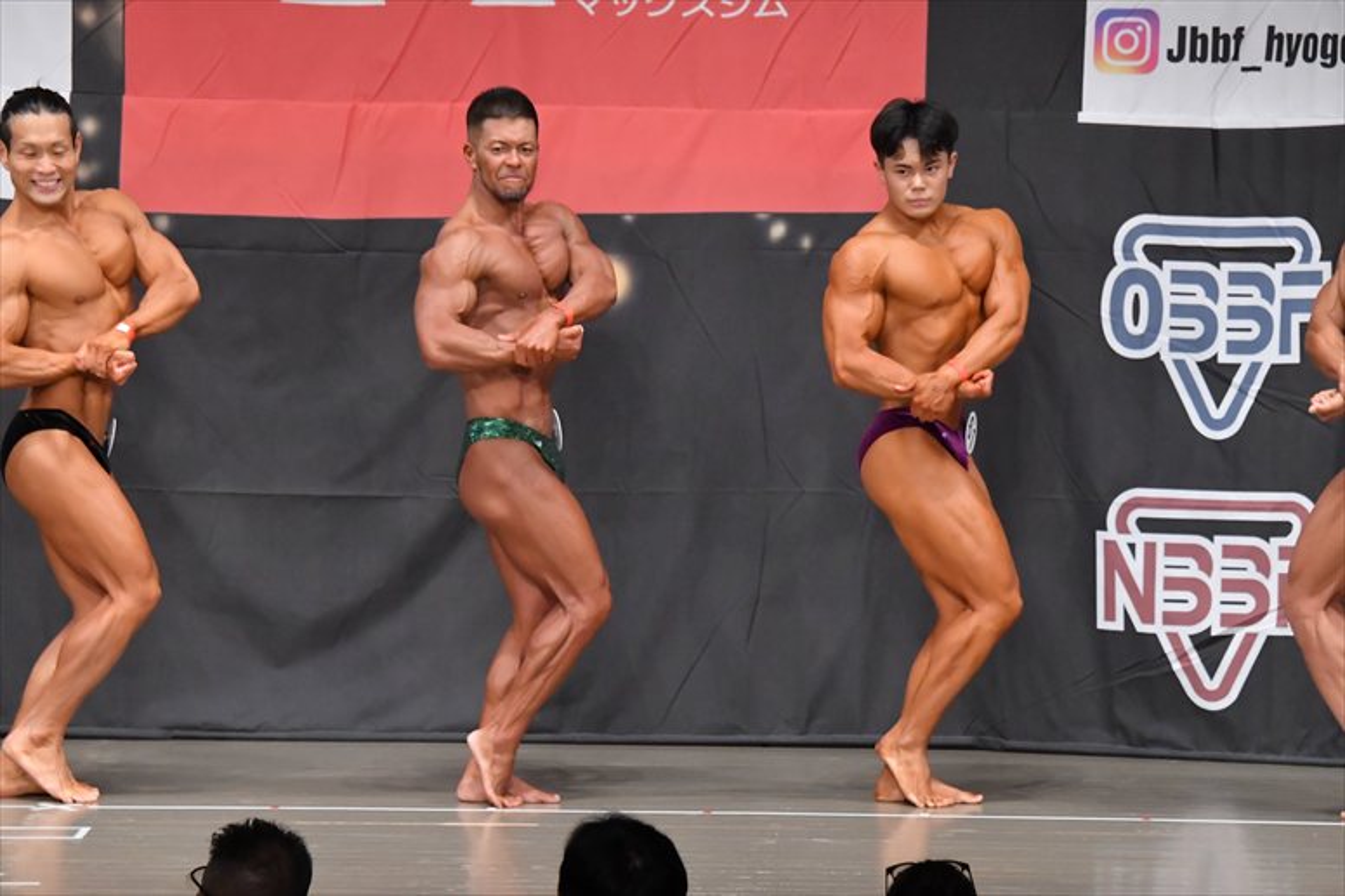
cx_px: 672
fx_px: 8104
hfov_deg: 9.5
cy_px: 448
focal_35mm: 217
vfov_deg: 6.3
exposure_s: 1/400
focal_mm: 145
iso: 6400
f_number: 5.6
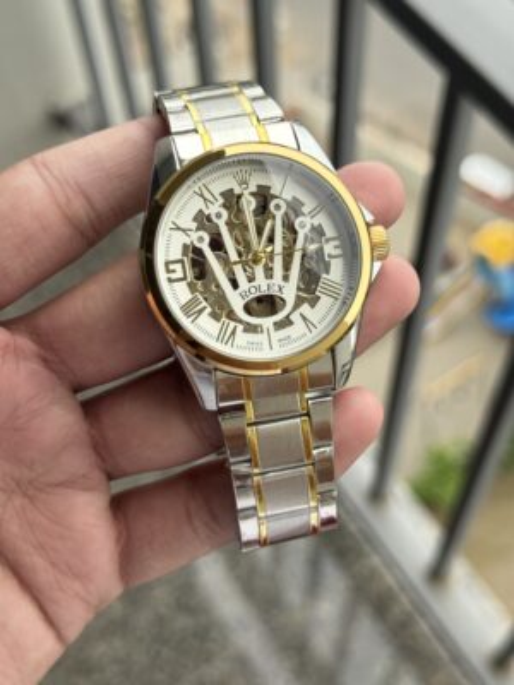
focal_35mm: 48
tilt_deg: -59.1
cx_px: 257
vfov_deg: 39.7
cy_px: 342
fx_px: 950
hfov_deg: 30.3
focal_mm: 6.76
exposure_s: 1/723
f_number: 1.78
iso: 64
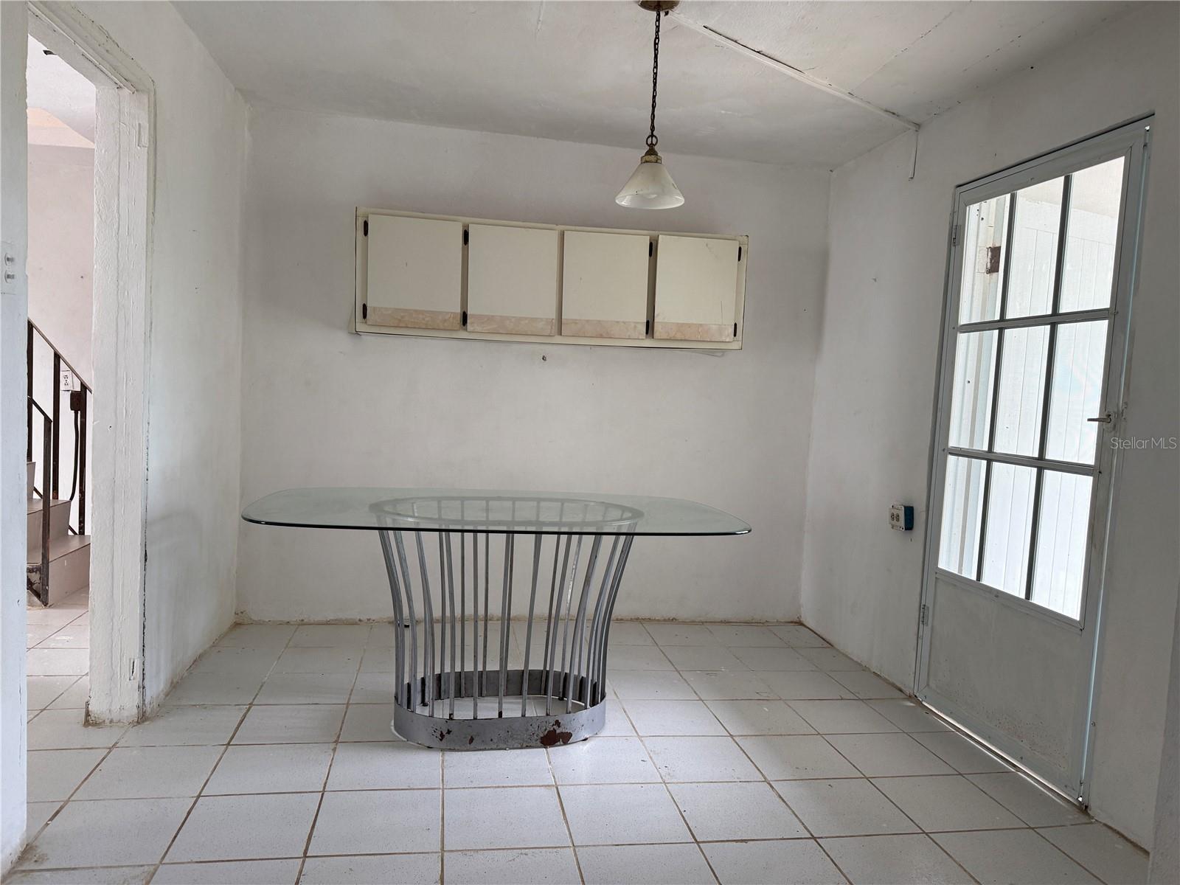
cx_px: 590
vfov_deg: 56.8
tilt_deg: -3.9
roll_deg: -2.8
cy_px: 442
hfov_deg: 71.6
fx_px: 818
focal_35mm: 24
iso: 160
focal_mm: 6.76
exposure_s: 1/120
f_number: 1.78
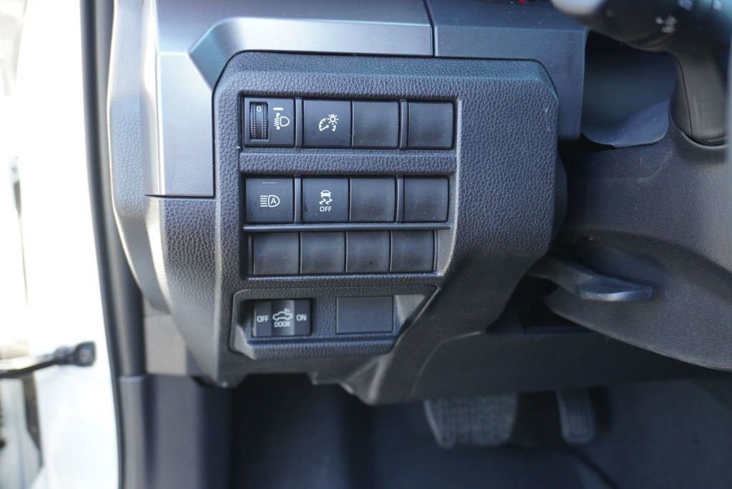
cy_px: 244
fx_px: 671
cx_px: 366
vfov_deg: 40.0
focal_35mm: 33
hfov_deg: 57.2
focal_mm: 22
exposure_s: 1/60
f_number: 4
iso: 320
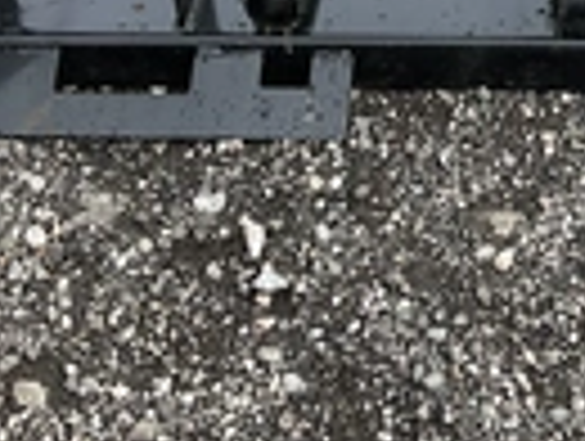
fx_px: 1507
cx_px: 567
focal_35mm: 89
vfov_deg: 15.7
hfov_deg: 21.3
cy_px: -158
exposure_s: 1/412
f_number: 1.8
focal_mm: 3
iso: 25
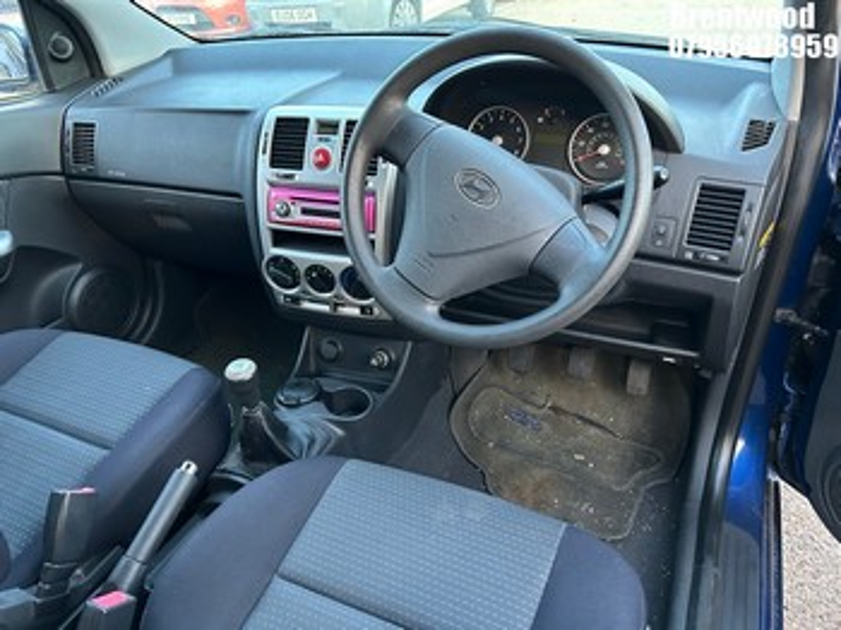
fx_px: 631
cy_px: 315
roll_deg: +4.8
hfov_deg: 67.3
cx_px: 420
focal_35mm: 26
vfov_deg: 53.0
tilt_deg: -33.0
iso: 400
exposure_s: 1/33
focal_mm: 5.7
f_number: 1.5
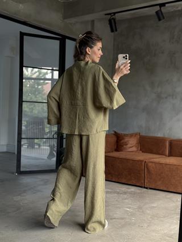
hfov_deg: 30.3
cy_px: 121
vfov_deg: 39.6
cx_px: 91
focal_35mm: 48
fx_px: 336
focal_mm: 6.76
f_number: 1.78
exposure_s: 1/60
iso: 160
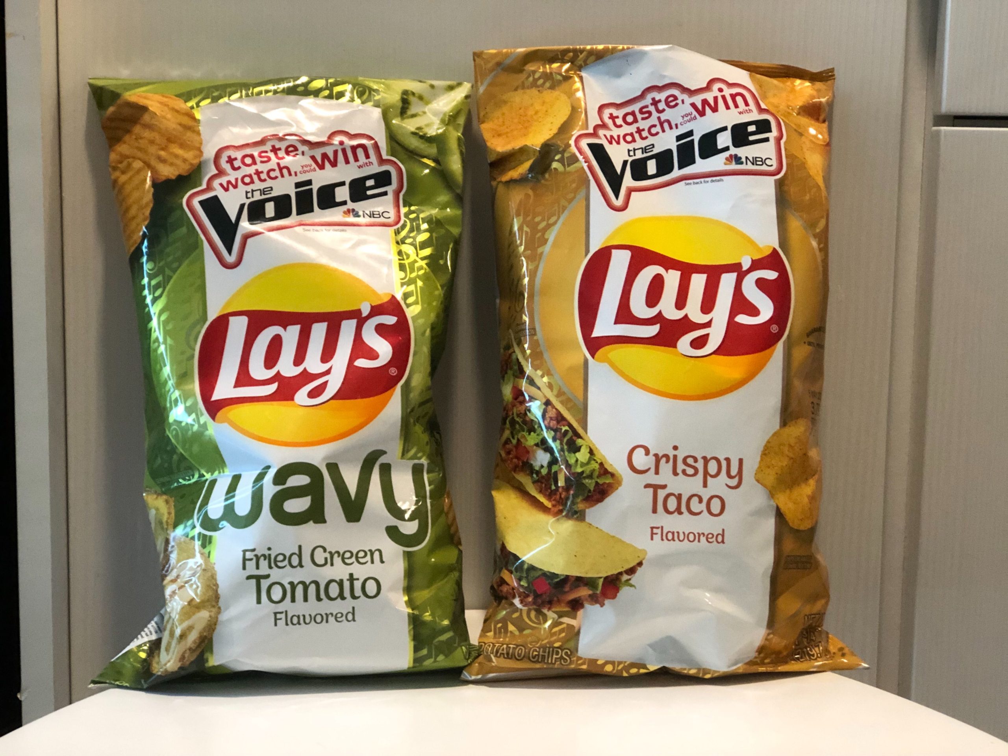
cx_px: 504
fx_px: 1660
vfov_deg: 25.7
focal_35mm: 57
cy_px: 378
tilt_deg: -8.5
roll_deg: -0.9
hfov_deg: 33.8
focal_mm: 6.6
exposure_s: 1/30
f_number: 2.8
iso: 400
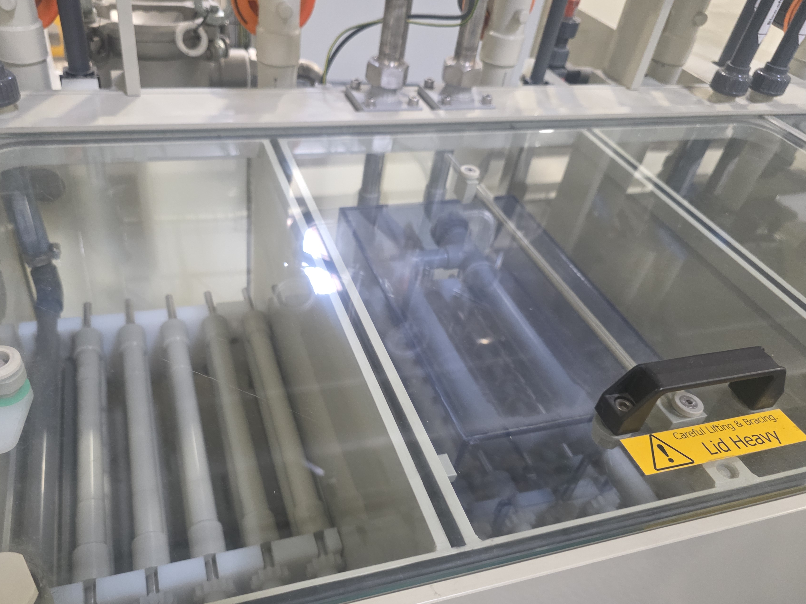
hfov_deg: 65.1
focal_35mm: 27
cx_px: 350
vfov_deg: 51.2
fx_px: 629
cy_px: 344
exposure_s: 1/120
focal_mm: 6.3
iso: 1000
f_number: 1.7
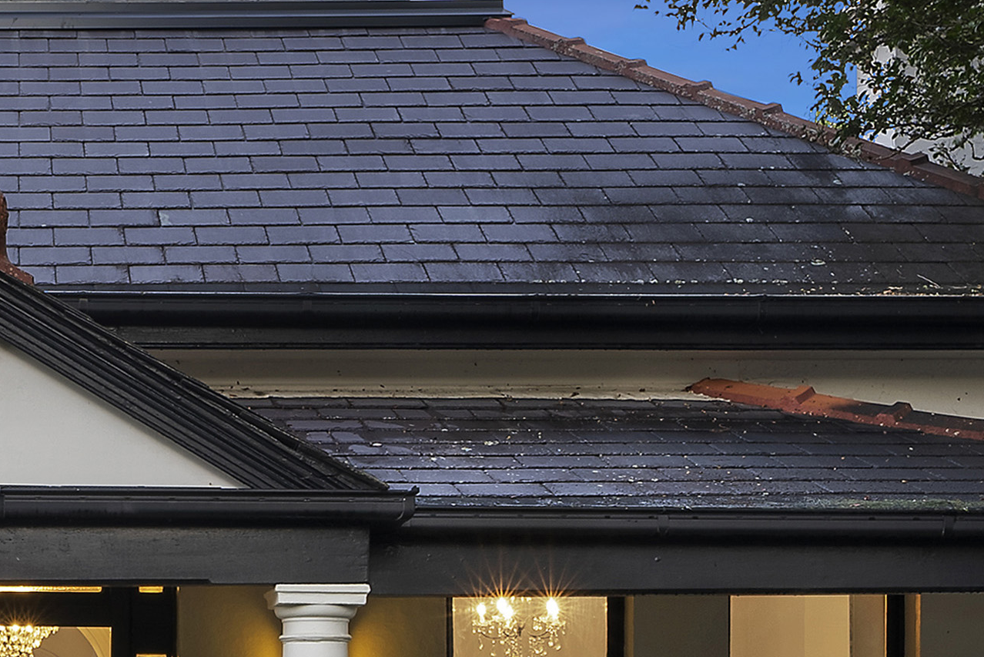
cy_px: 866
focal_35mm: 73
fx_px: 1996
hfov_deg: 25.8
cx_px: -70
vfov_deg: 17.5
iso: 320
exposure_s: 1/4
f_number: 11
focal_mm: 22
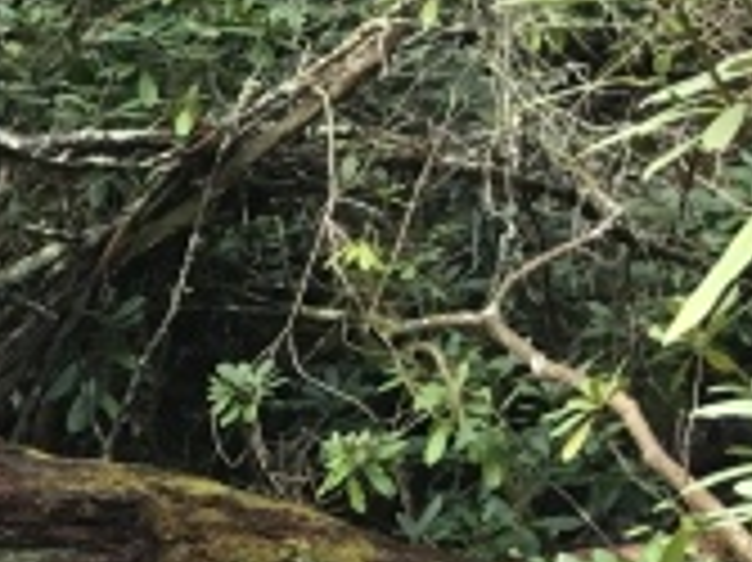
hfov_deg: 13.2
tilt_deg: -9.8
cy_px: 958
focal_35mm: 139
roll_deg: +1.9
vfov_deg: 10.2
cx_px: -486
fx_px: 3017
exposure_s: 1/30
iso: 40
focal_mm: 4.15
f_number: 2.2
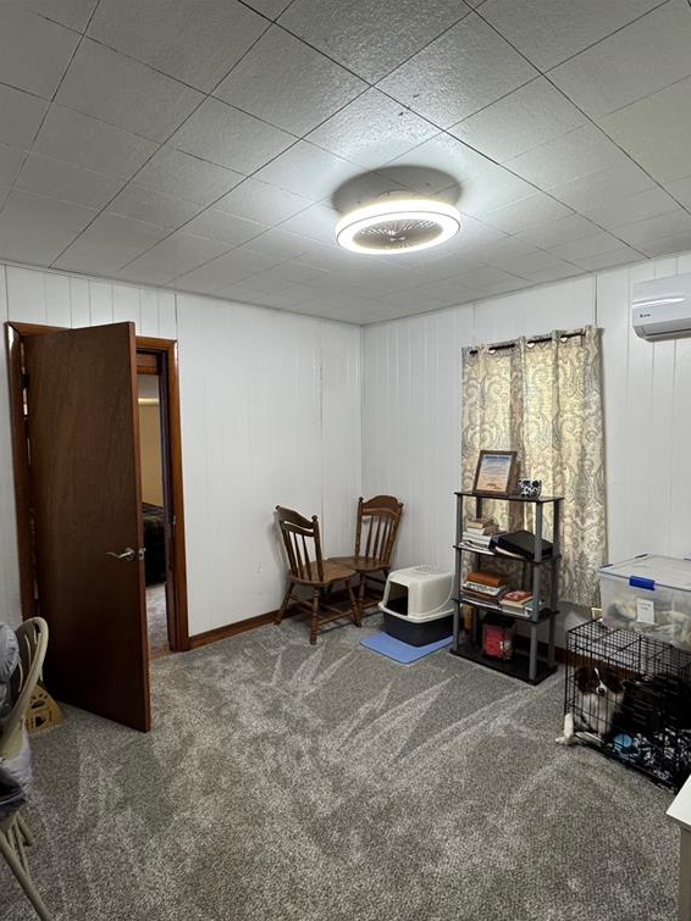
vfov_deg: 84.7
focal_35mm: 19
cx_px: 341
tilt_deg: -3.5
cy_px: 465
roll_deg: +1.0
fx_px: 506
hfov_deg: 68.7
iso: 320
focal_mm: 2.22
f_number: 2.2
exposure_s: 1/60
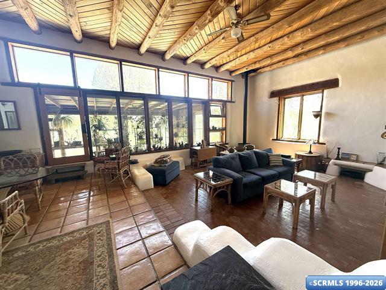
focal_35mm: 14
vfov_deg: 85.7
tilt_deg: -8.1
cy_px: 145
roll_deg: +1.1
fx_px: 156
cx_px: 193
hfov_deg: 102.1
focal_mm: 2.22
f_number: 2.2
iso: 125
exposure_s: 1/99
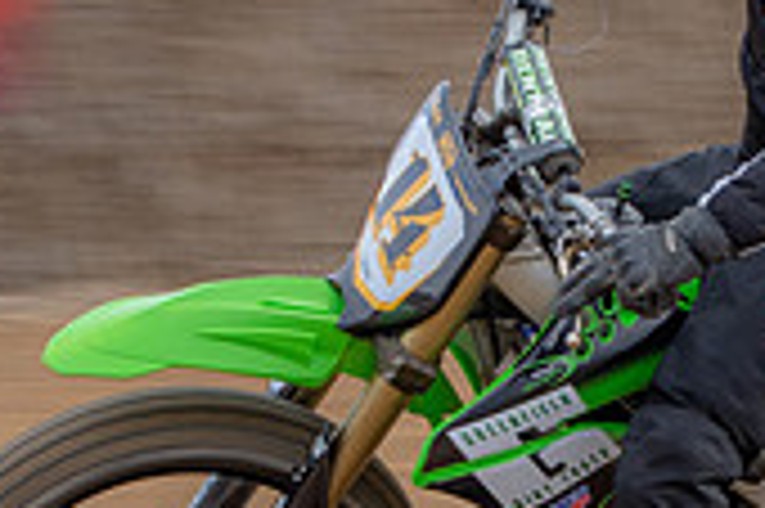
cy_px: 265
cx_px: 570
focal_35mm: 413
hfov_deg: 5.0
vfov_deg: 3.3
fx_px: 8768
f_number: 13
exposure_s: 1/100
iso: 200
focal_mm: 70
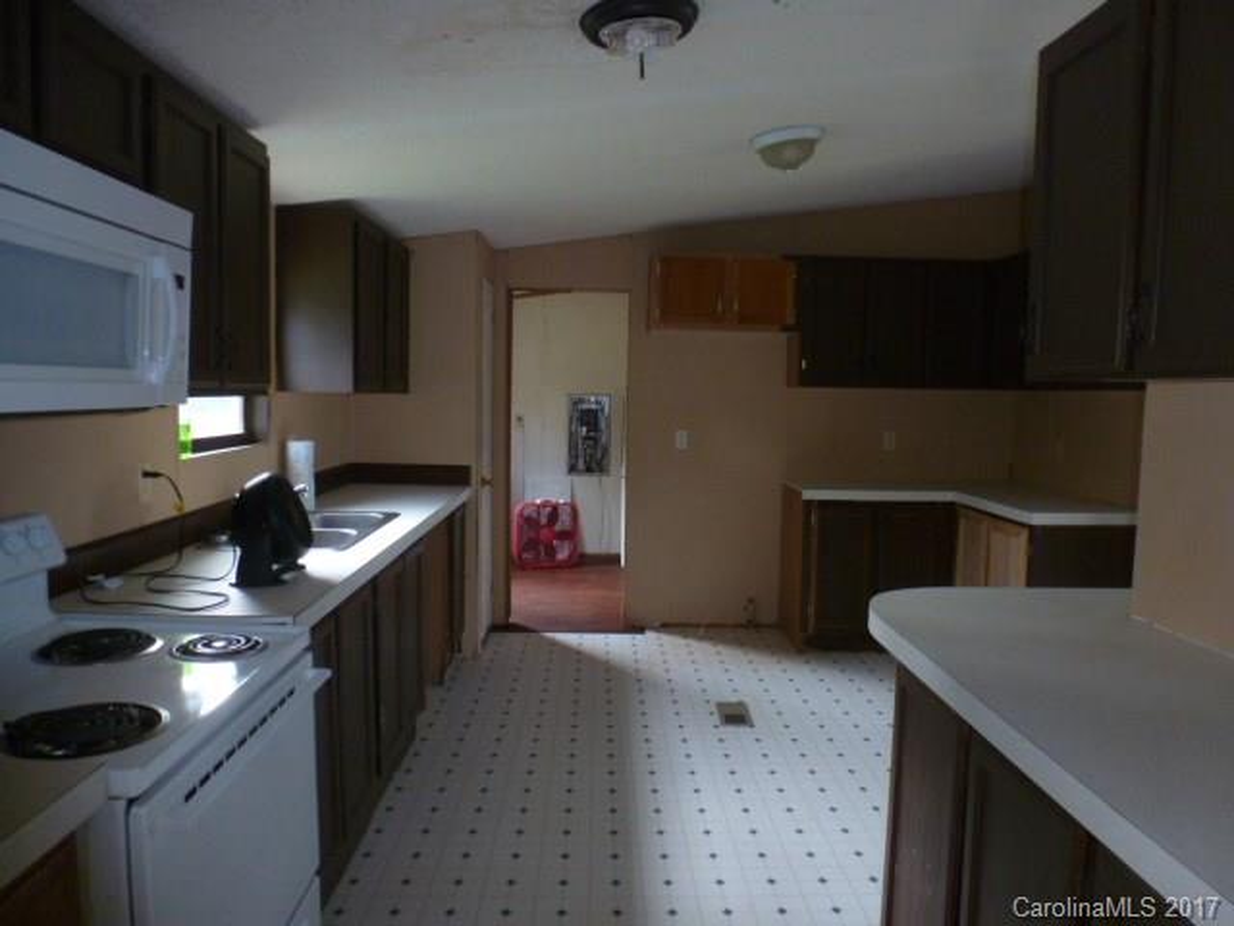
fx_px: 856
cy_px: 463
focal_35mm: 24
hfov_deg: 71.6
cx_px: 617
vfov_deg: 56.8
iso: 320
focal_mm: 4.3
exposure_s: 1/60
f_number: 3.3
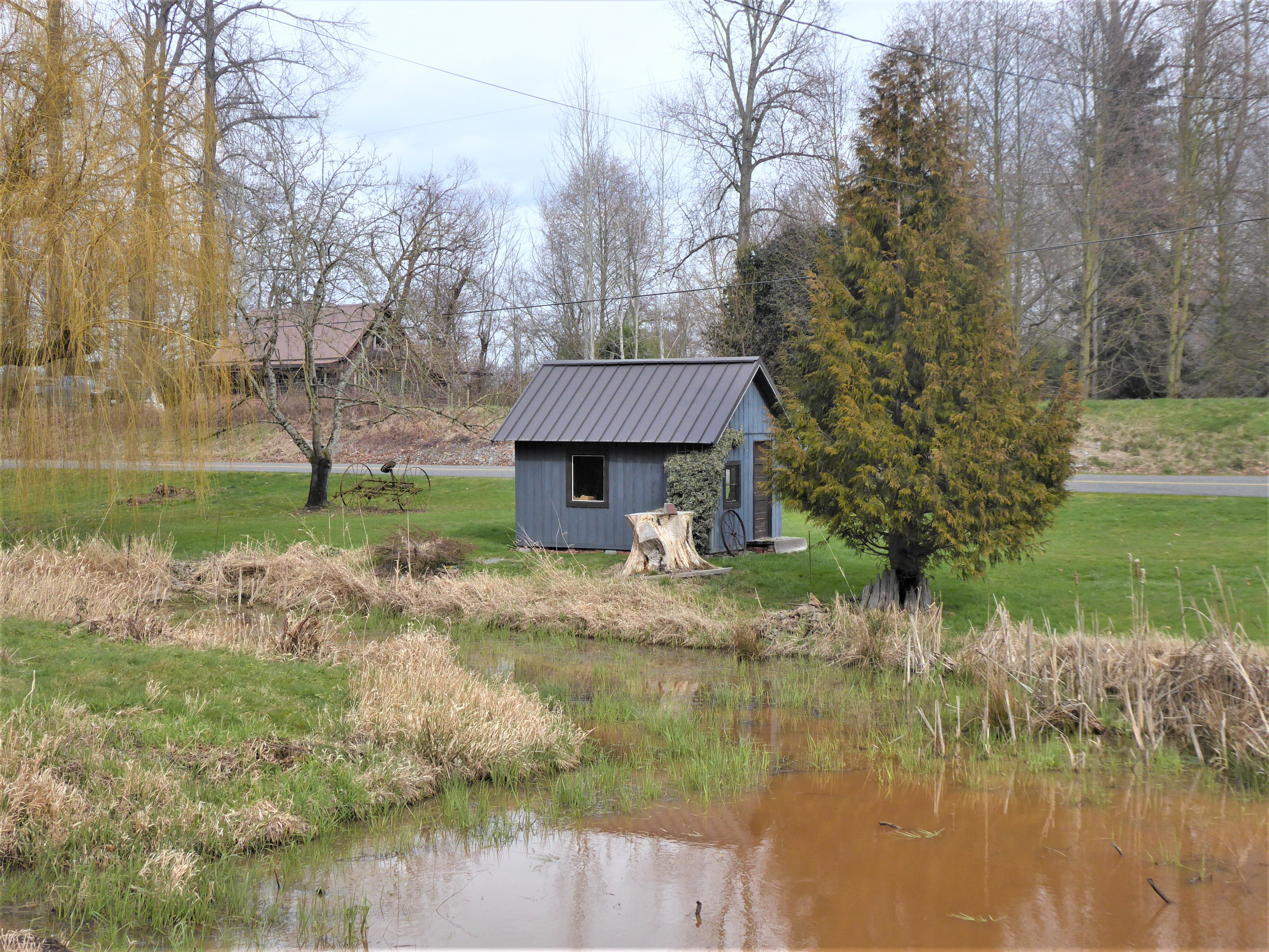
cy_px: 476
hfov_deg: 38.2
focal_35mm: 50
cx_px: 634
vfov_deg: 29.1
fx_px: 1833
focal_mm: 9
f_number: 4.1
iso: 100
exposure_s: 1/640
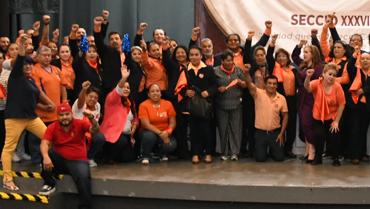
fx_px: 716
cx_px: 304
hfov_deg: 28.3
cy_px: 97
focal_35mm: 73
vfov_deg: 16.6
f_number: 5.6
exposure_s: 1/100
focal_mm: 23
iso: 6400
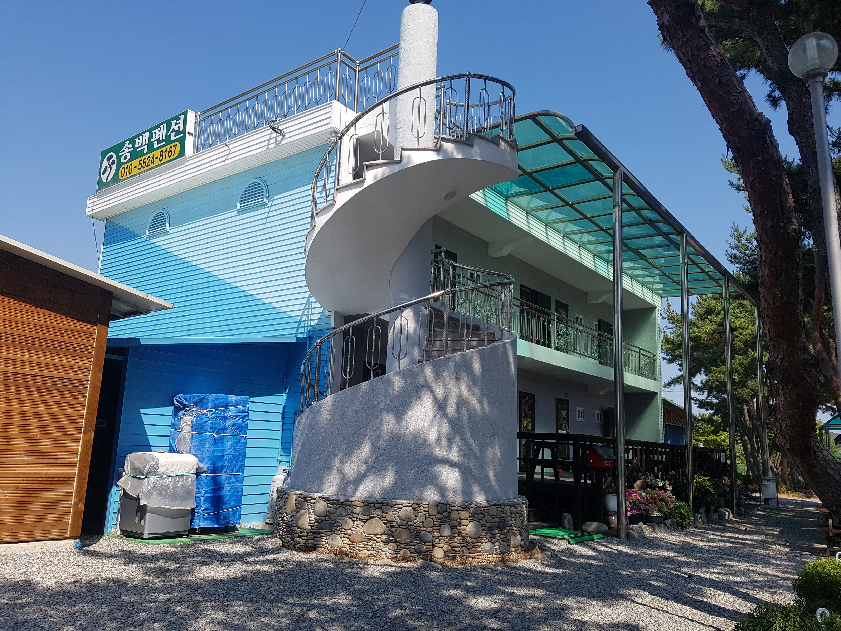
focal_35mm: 26
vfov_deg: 53.1
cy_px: 316
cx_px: 420
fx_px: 632
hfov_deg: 67.3
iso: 50
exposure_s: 1/2360
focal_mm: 4.2
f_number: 1.7
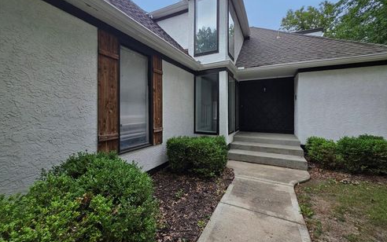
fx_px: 148
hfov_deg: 105.3
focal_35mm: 14
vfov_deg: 78.6
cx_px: 193
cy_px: 114
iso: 100
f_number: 1.9
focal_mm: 2.2
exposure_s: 1/359
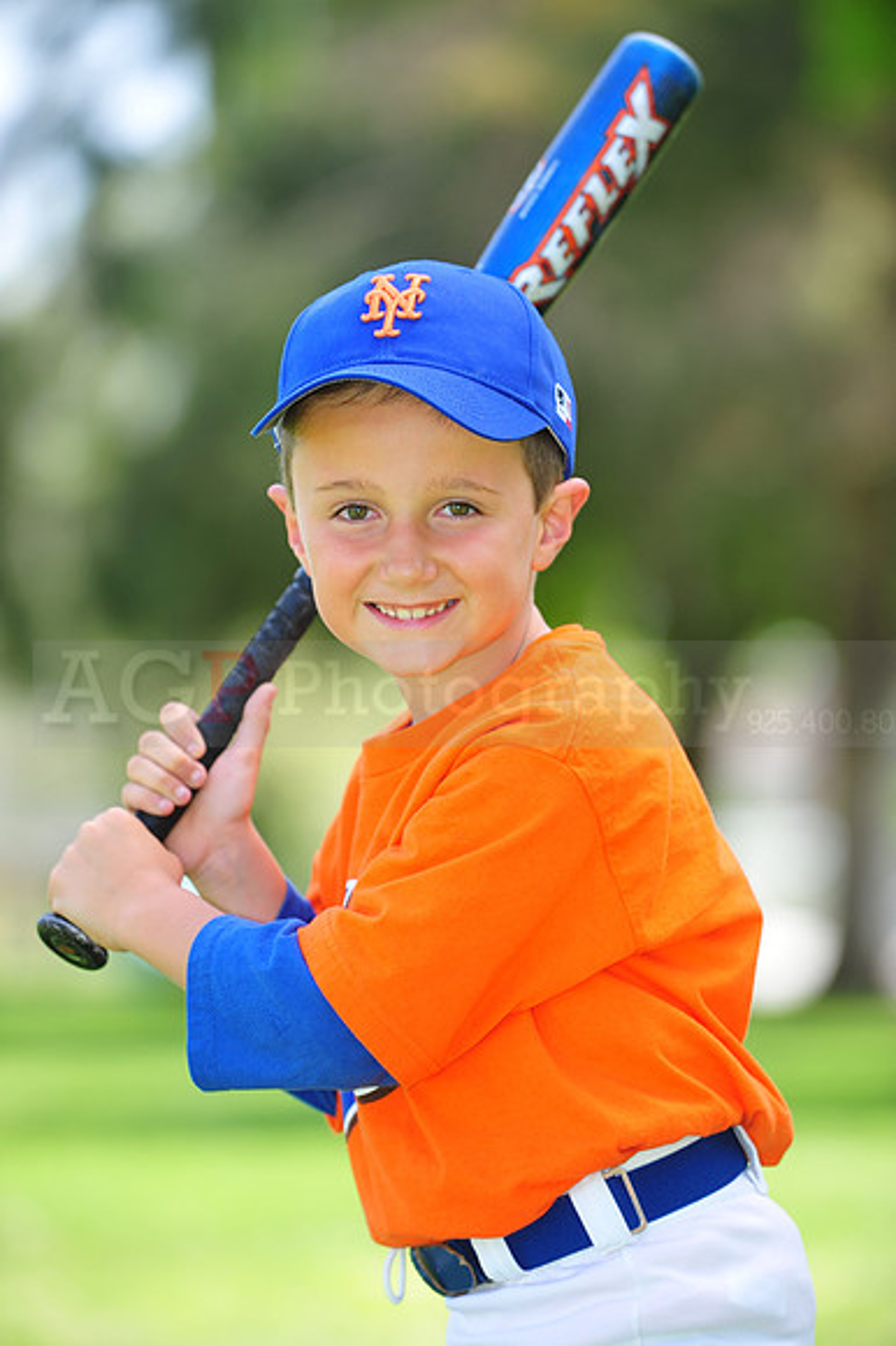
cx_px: 448
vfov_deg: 10.3
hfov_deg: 6.9
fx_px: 7475
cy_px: 673
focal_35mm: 200
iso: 200
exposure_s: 1/250
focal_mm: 200
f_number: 4.5
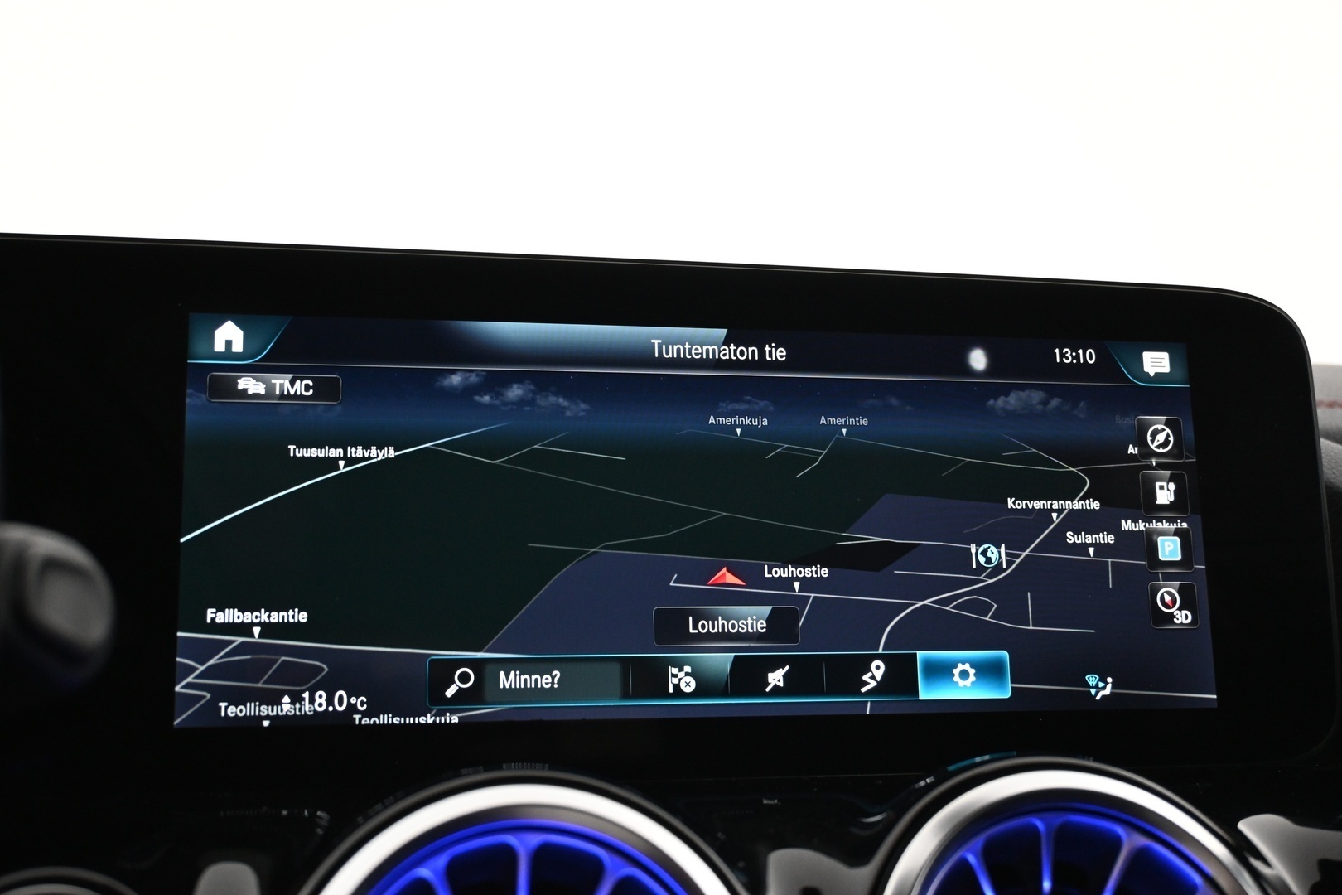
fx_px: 1482
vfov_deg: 33.6
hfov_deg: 48.7
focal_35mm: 40
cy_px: 448
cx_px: 671
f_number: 4.5
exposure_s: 1/25
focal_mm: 26.5
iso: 1600
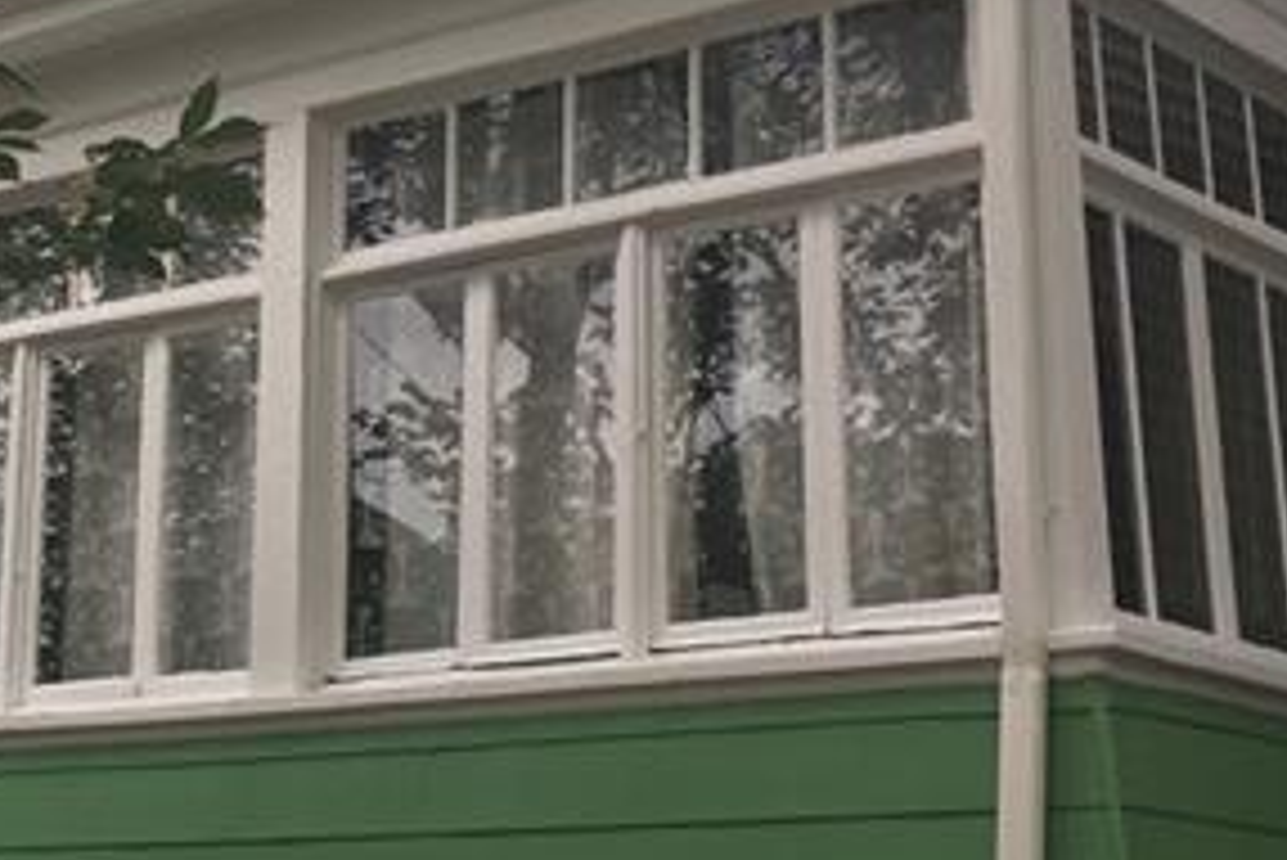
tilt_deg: +13.7
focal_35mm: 81
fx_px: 2897
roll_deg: -1.3
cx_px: 184
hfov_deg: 24.5
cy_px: 302
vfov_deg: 16.8
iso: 25
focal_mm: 4.15
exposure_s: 1/162
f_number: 2.2
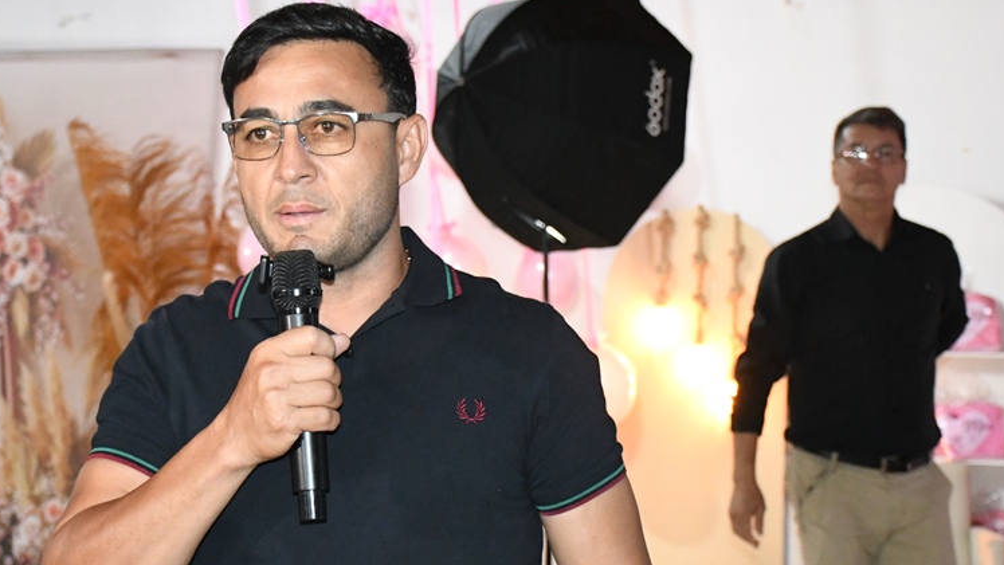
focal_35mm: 86
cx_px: 388
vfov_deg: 14.1
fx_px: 2290
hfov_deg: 24.7
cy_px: 295
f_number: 5
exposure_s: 1/250
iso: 8000
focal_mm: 40
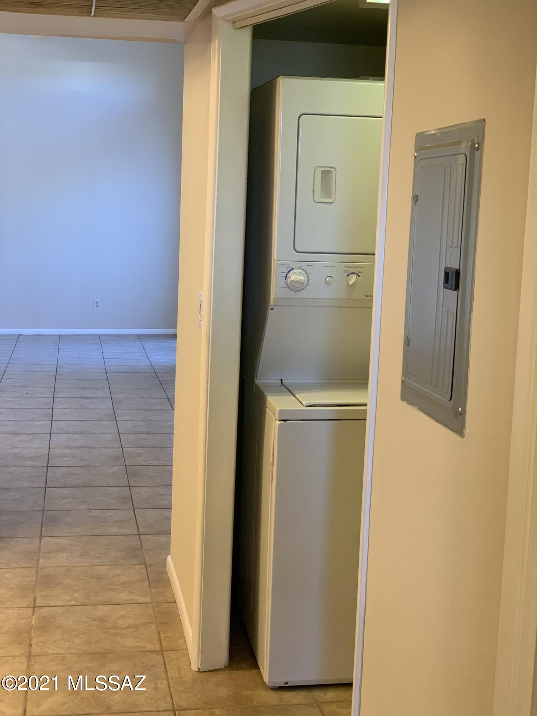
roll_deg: -1.8
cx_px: 268
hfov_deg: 28.0
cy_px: 358
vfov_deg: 36.8
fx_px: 1076
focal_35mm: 52
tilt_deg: -6.6
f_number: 2.4
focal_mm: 6
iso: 160
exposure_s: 1/60
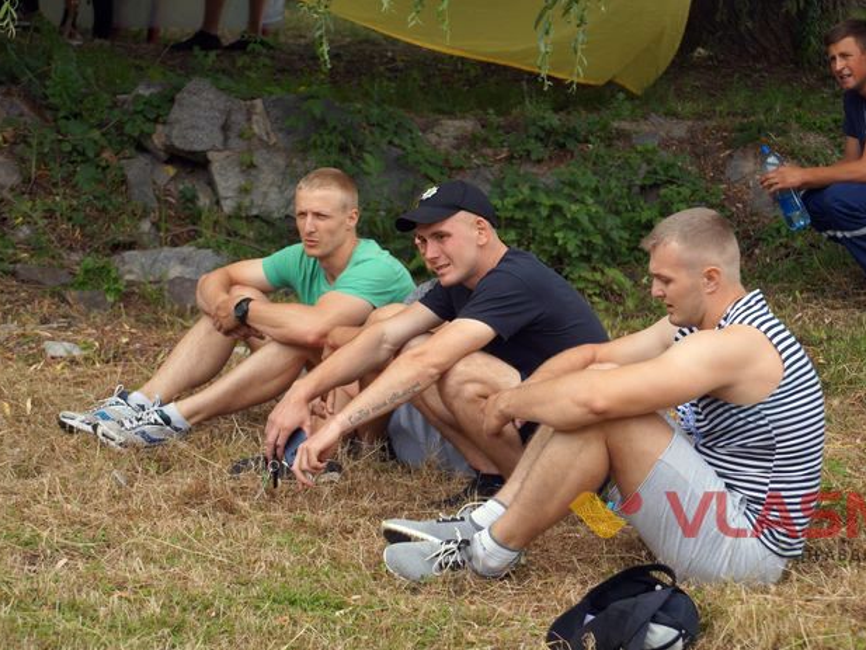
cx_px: 484
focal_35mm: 123
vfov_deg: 12.1
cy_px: 325
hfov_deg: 16.1
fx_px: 3066
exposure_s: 1/160
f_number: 5.6
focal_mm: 75
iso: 160
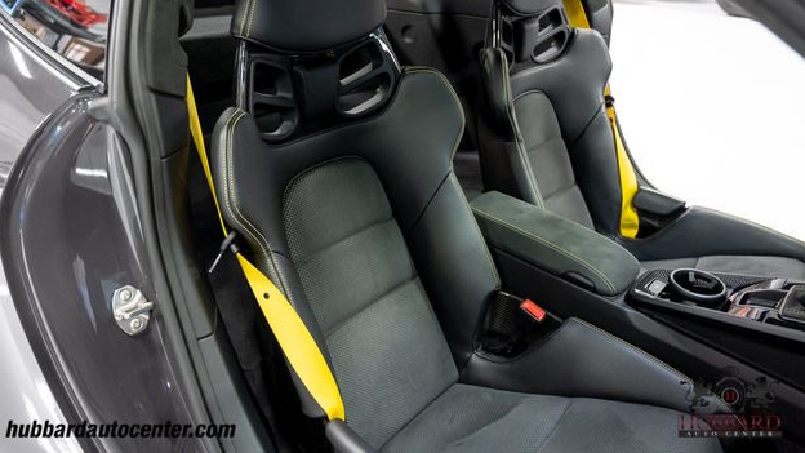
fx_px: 619
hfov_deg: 66.1
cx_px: 396
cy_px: 184
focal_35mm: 29
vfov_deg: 40.0
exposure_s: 1/60
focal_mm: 27
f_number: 4
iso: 3200
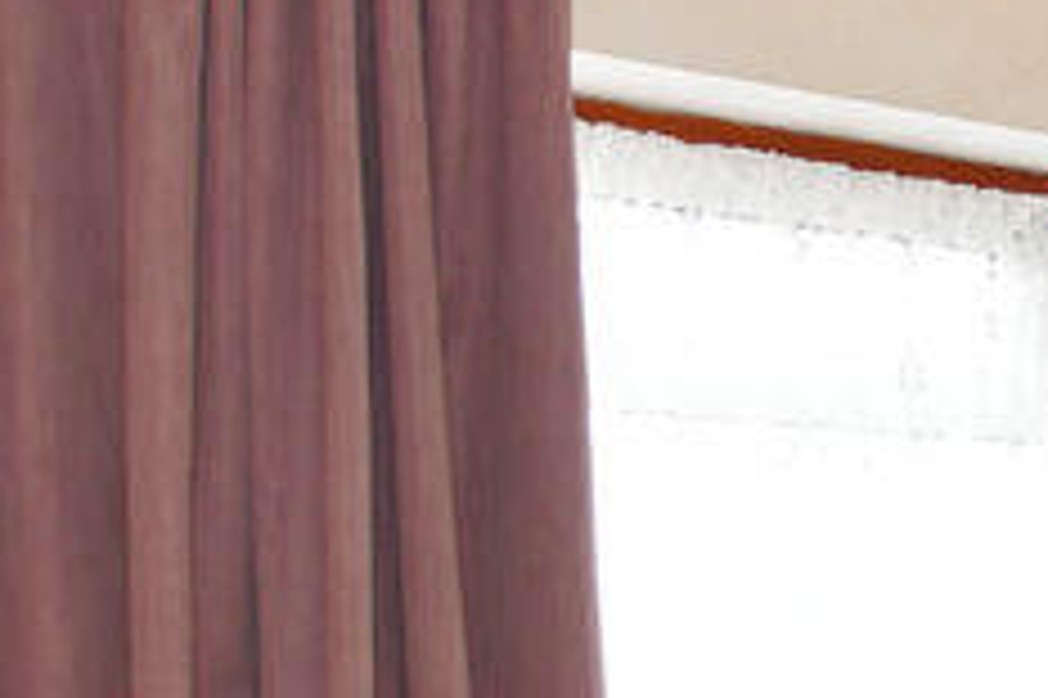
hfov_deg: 20.0
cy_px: 795
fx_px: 1920
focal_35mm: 66
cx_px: 1979
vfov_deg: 19.6
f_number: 5
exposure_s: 1/100
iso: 200
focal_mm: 10
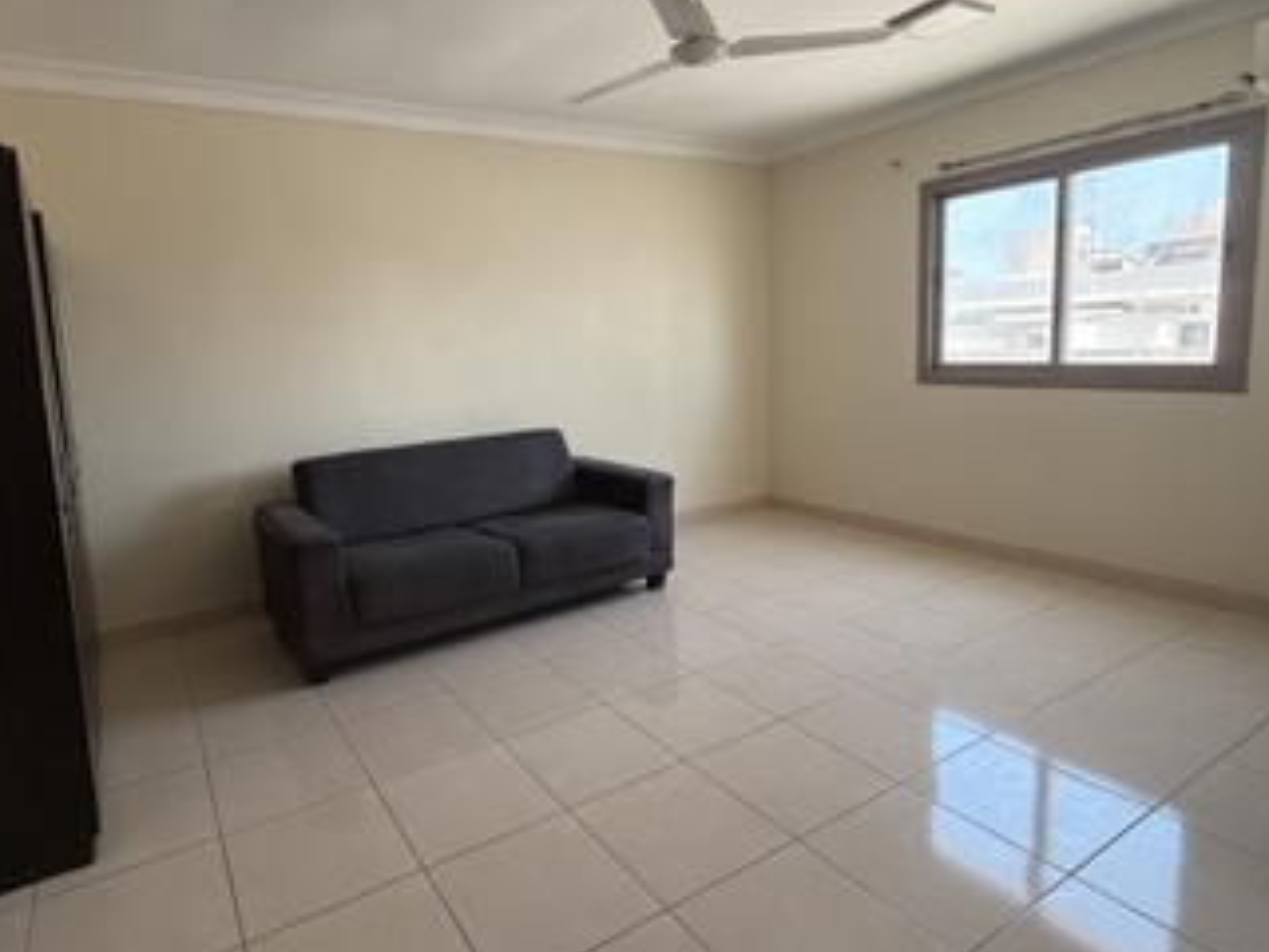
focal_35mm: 20
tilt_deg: -7.1
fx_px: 733
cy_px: 434
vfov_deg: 65.9
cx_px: 537
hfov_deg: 81.2
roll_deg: +3.1
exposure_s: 1/94
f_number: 2.2
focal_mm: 2.22
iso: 320
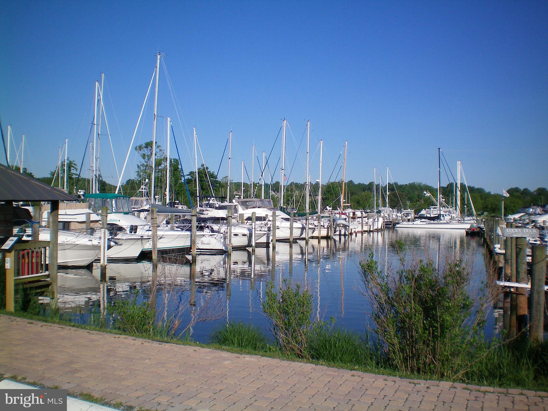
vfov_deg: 37.7
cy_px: 206
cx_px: 274
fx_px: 602
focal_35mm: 38
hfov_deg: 49.0
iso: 64
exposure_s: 1/800
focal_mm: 6.3
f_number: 4.6
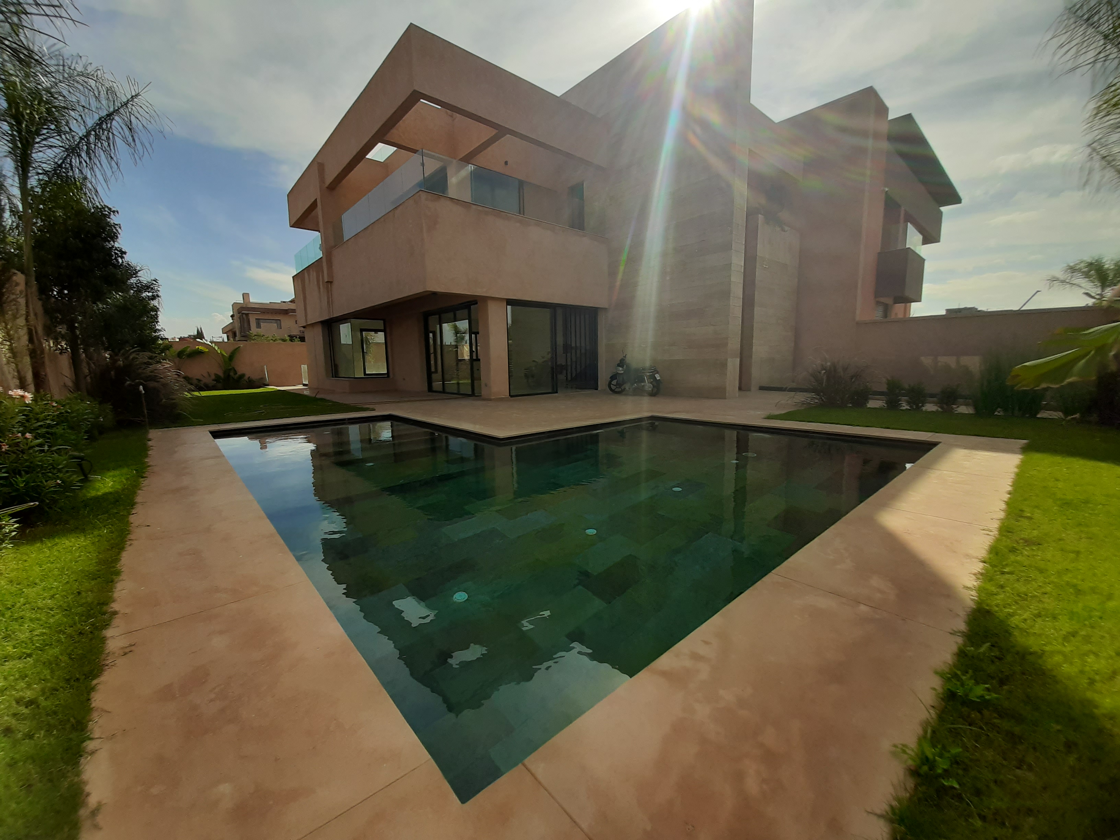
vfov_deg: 89.9
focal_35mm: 13
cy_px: 420
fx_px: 421
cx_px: 560
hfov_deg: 106.2
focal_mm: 1.42
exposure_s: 1/1553
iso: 40
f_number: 2.2
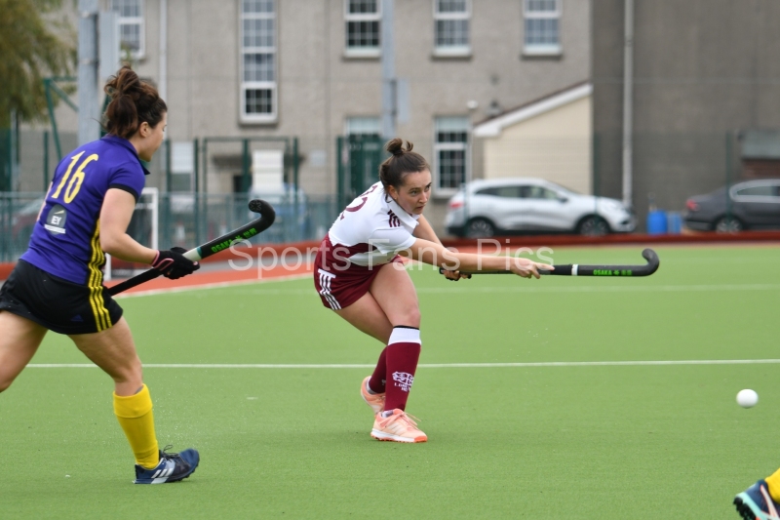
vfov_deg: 6.9
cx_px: 390
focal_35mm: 200
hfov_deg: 10.3
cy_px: 260
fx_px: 4332
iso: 360
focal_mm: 100
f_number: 2.8
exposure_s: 1/1000
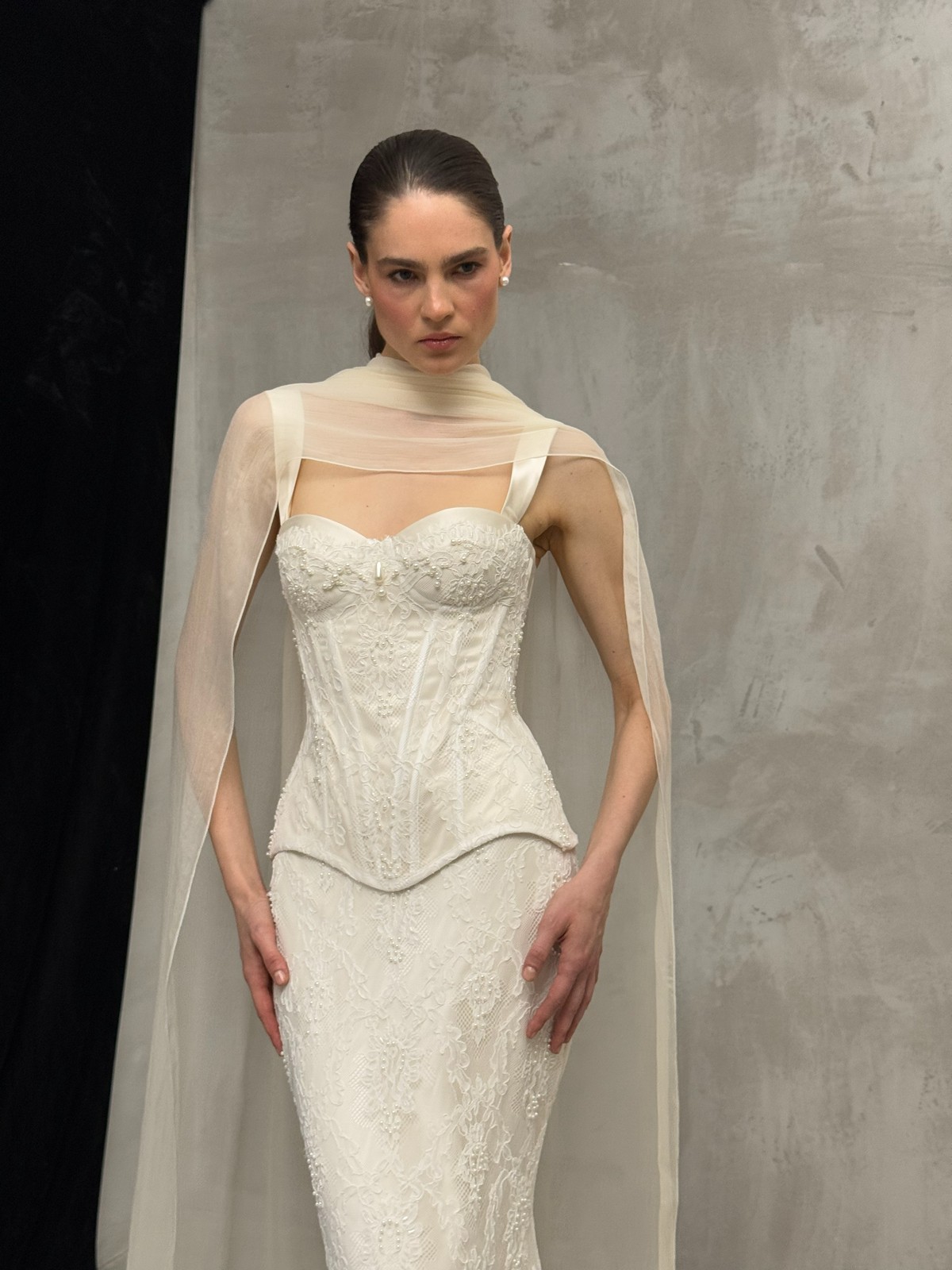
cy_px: 635
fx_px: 1760
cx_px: 476
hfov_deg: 30.3
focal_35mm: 48
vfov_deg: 39.7
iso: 100
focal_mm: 6.76
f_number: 1.78
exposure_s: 1/70
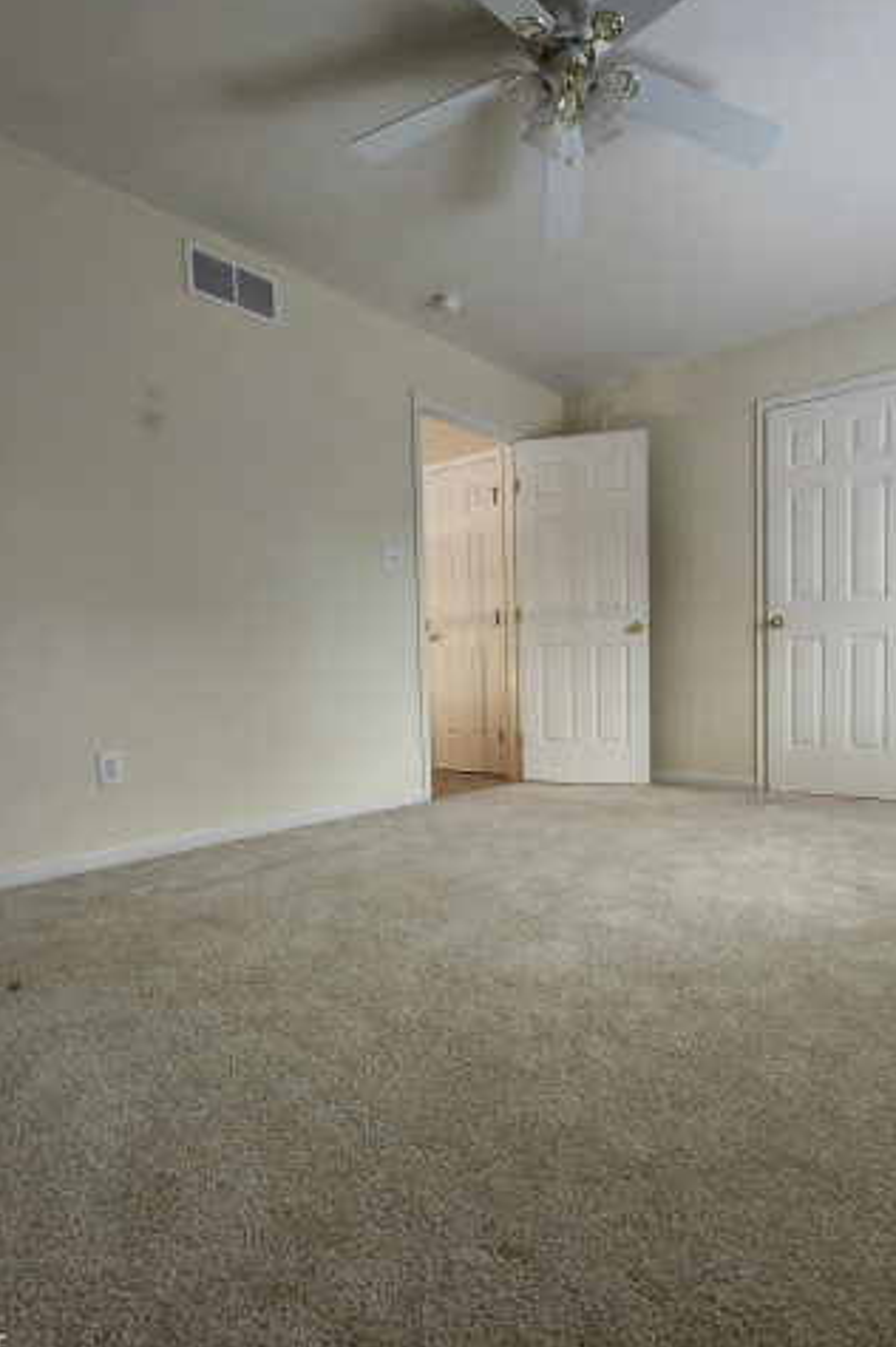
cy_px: 698
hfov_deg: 63.3
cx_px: 577
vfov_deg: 86.9
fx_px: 710
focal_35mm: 19
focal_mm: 1.74
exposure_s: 1/60
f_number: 2.2
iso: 320
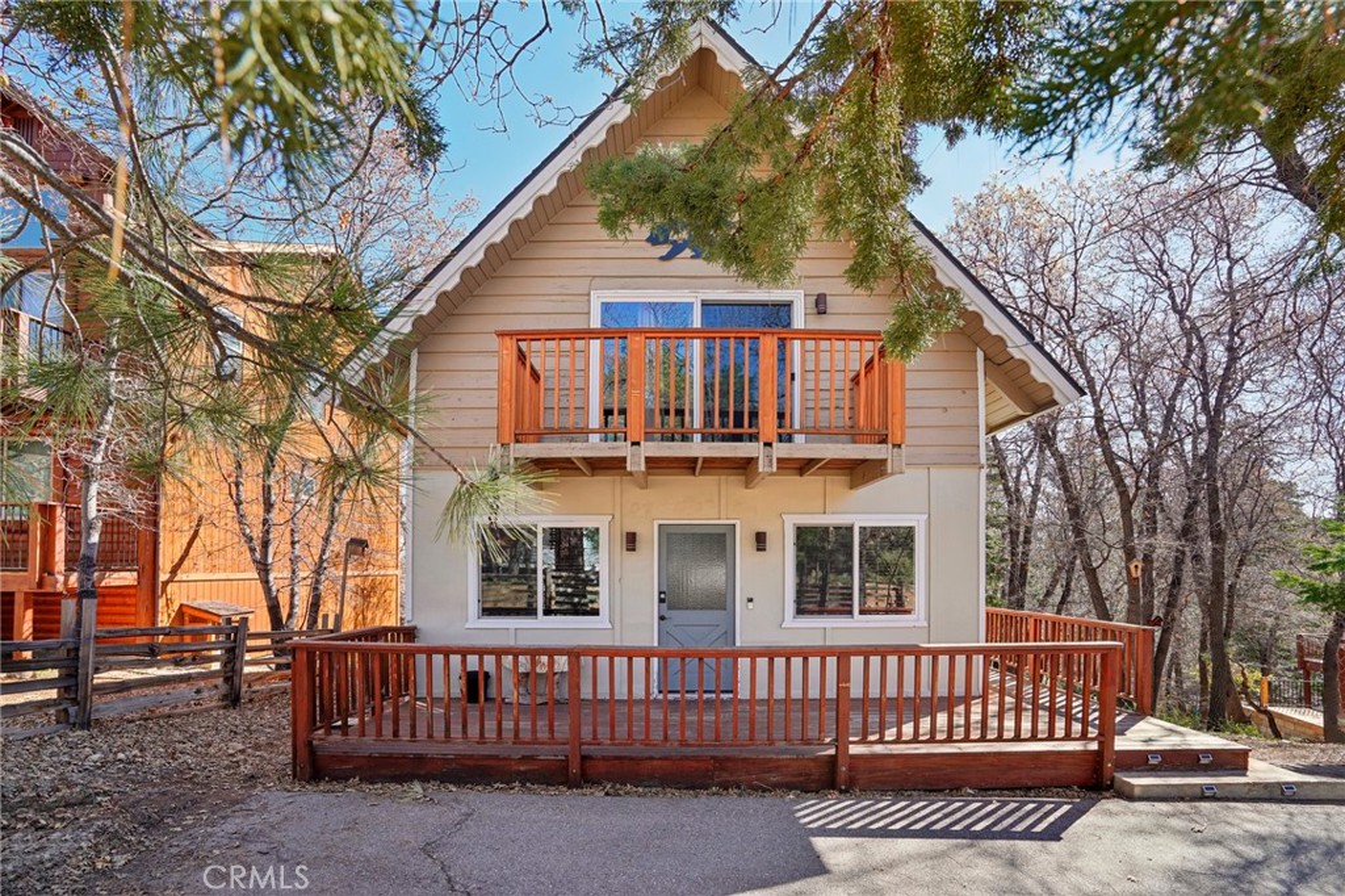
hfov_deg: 96.8
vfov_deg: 73.7
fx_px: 598
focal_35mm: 16
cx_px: 672
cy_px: 448
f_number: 8
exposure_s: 1/50
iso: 100
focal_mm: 16
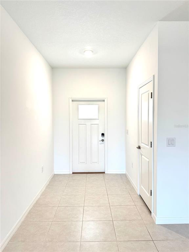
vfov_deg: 71.6
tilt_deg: -2.0
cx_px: 94
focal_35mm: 24
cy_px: 126
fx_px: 175
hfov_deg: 56.8
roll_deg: +0.7
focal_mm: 6.76
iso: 125
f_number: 1.78
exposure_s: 1/120
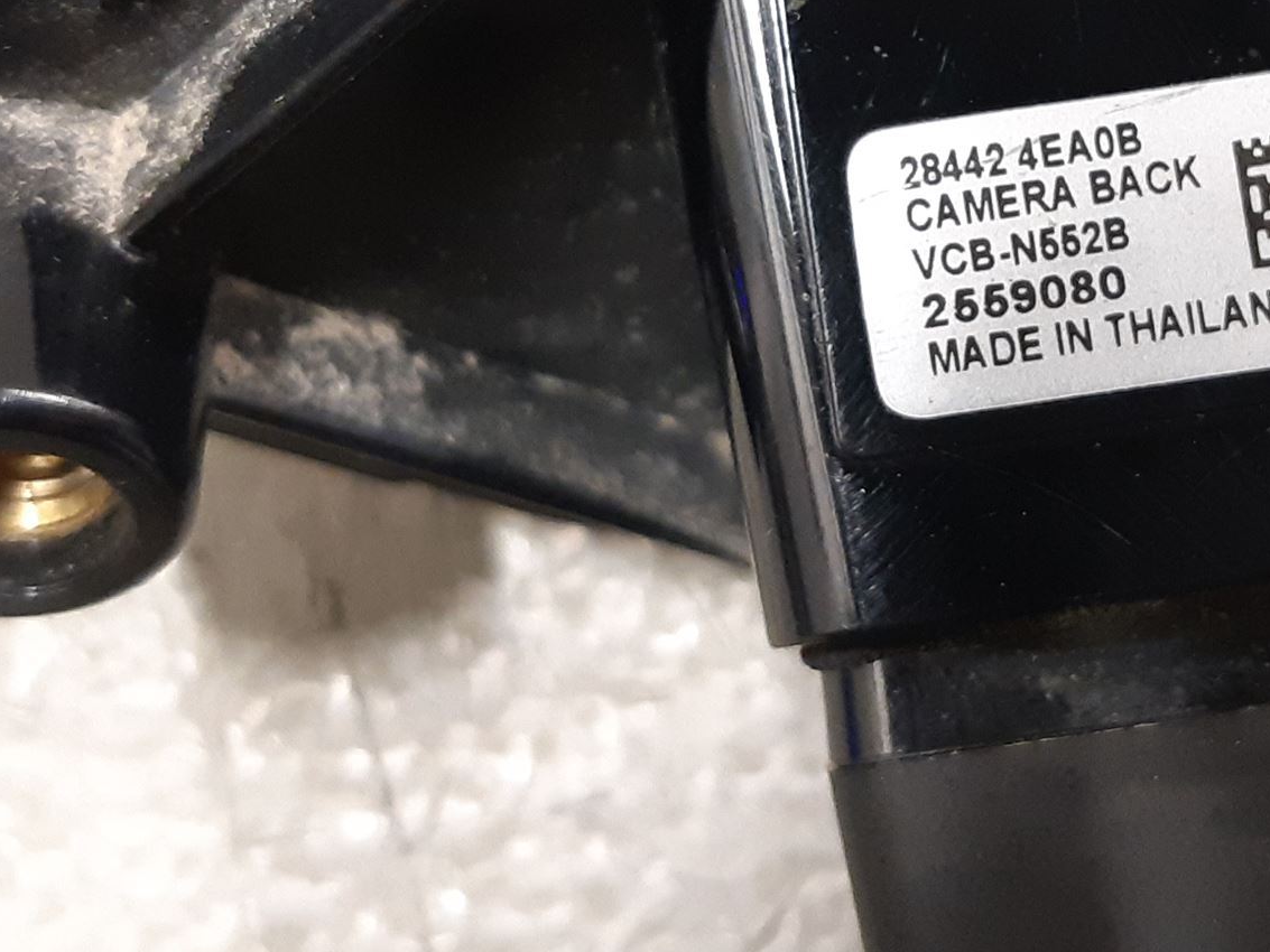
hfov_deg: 39.4
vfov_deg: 30.3
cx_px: 944
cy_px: 226
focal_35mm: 47
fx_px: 1725
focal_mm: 3.93
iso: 320
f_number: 1.7
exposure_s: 1/25
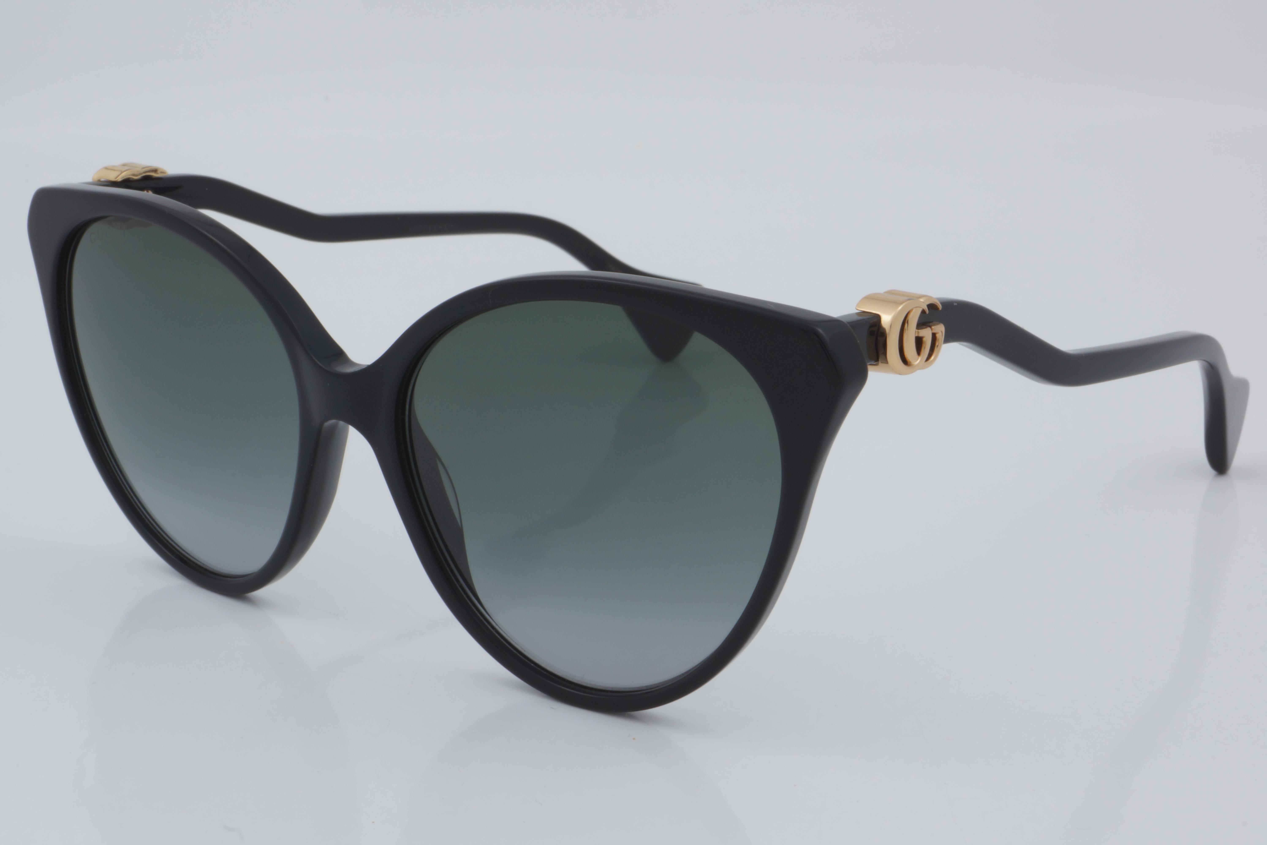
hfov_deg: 27.0
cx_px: 634
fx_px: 2639
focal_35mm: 75
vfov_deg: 18.2
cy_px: 422
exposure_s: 1/4
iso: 100
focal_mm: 50
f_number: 32
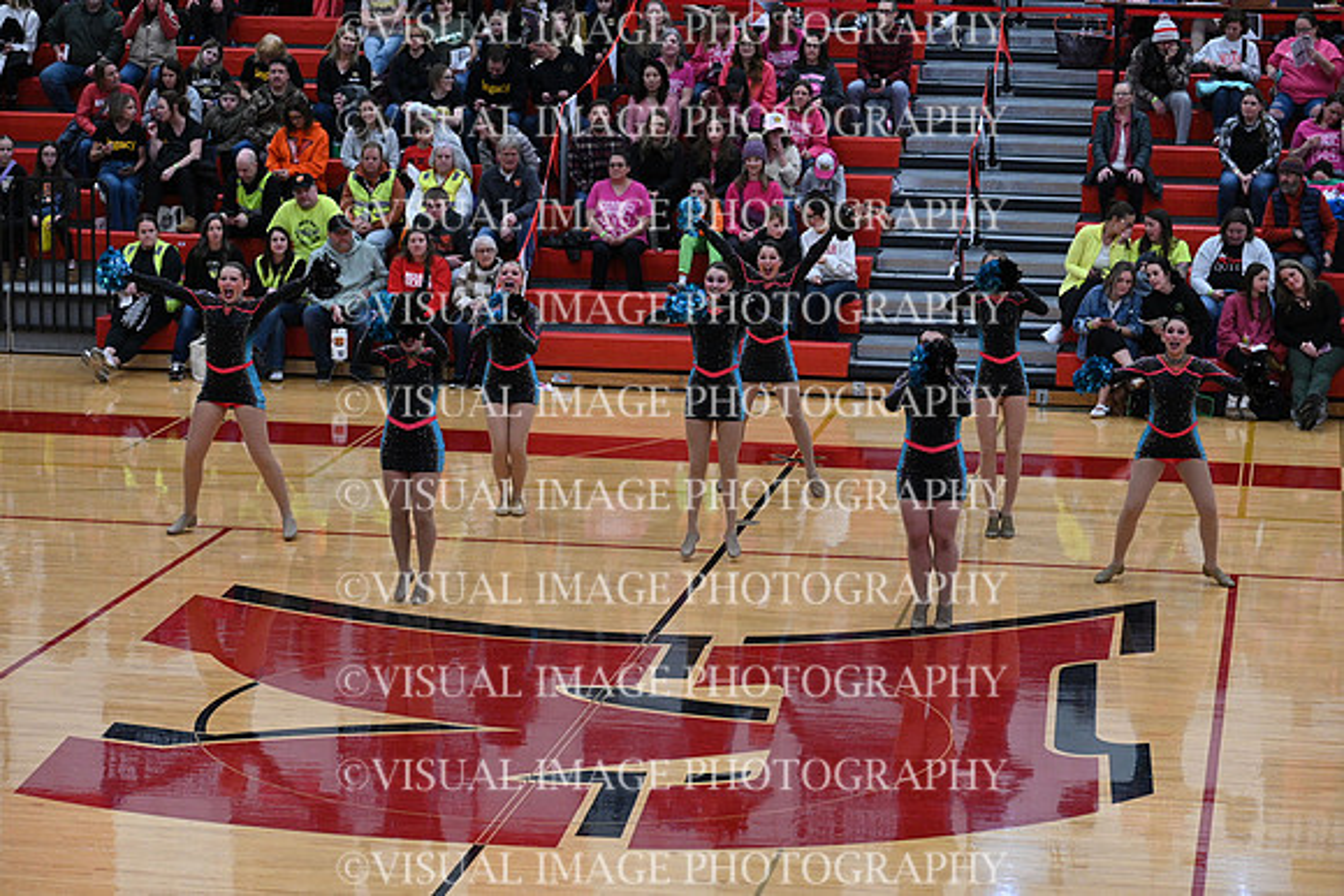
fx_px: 3697
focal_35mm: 99
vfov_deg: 13.8
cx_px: 672
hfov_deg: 20.6
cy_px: 448
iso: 4000
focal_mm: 99
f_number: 4
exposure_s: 1/400
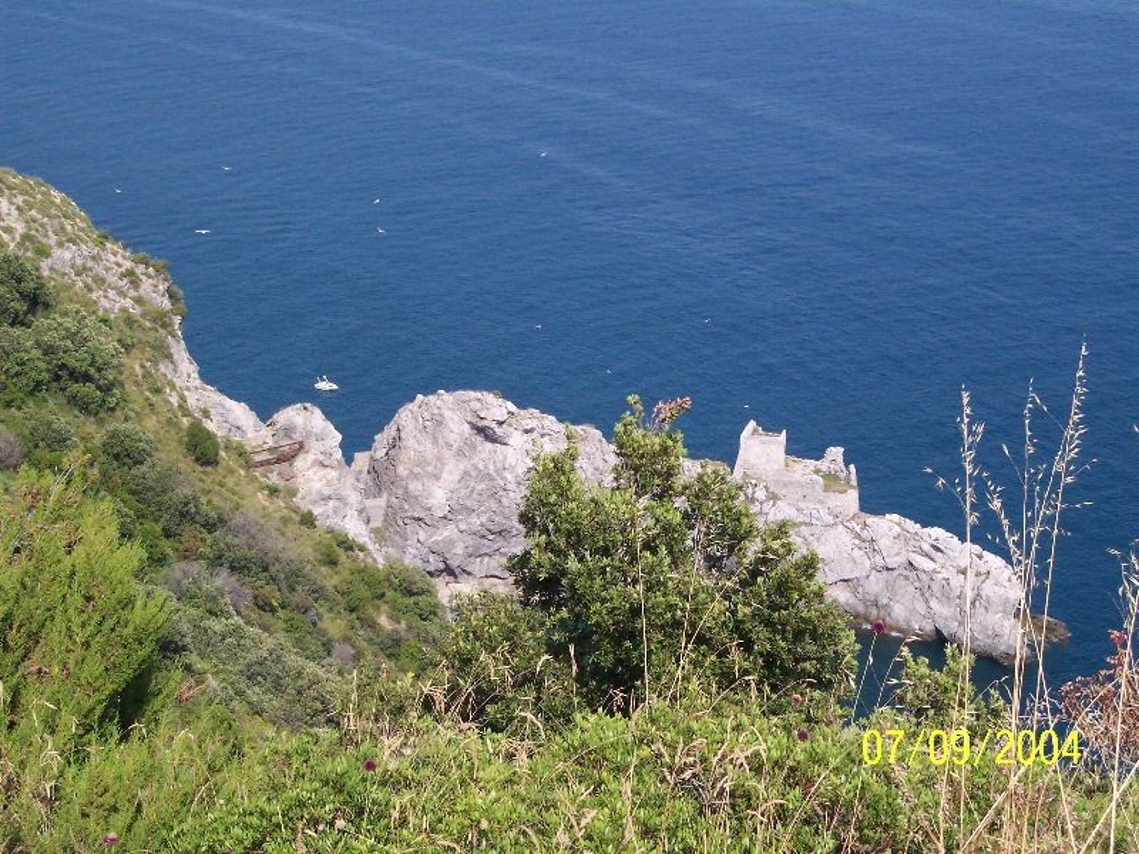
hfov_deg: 25.7
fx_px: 2501
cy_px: 427
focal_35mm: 76
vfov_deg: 19.4
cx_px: 570
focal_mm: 16
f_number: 6.7
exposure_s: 1/350
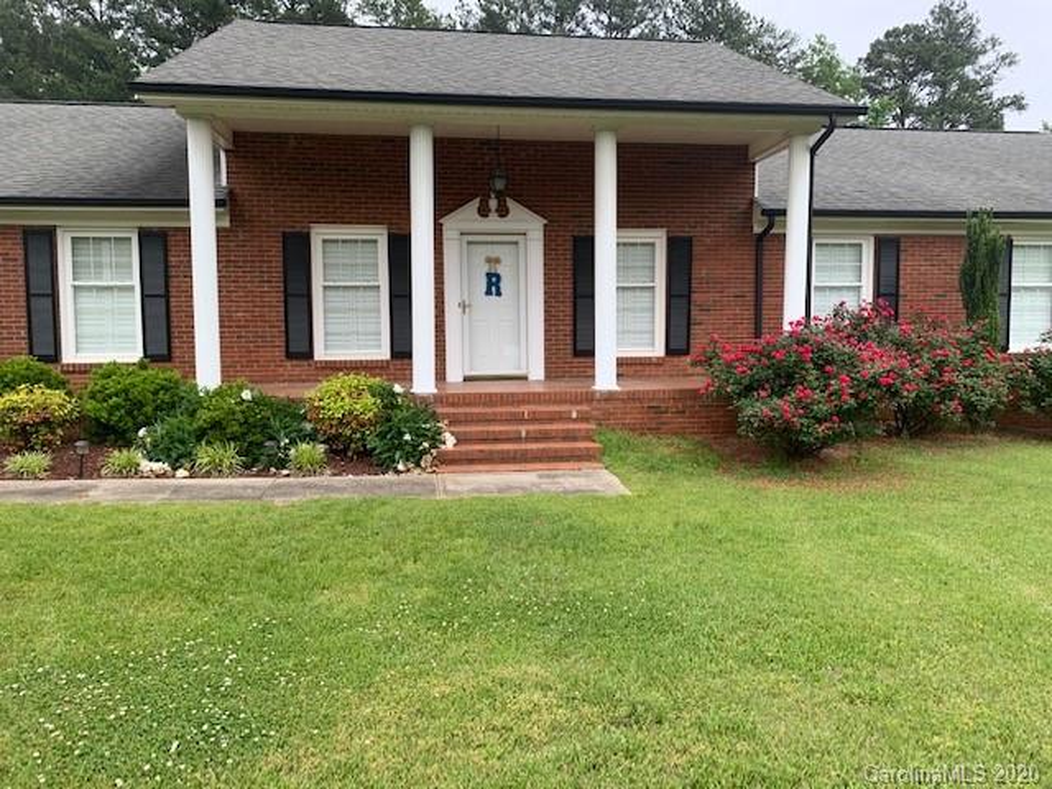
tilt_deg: -0.9
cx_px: 526
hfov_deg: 67.3
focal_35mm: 26
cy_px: 394
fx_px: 790
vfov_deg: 53.1
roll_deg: -1.1
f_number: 1.8
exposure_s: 1/217
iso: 25
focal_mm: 4.25
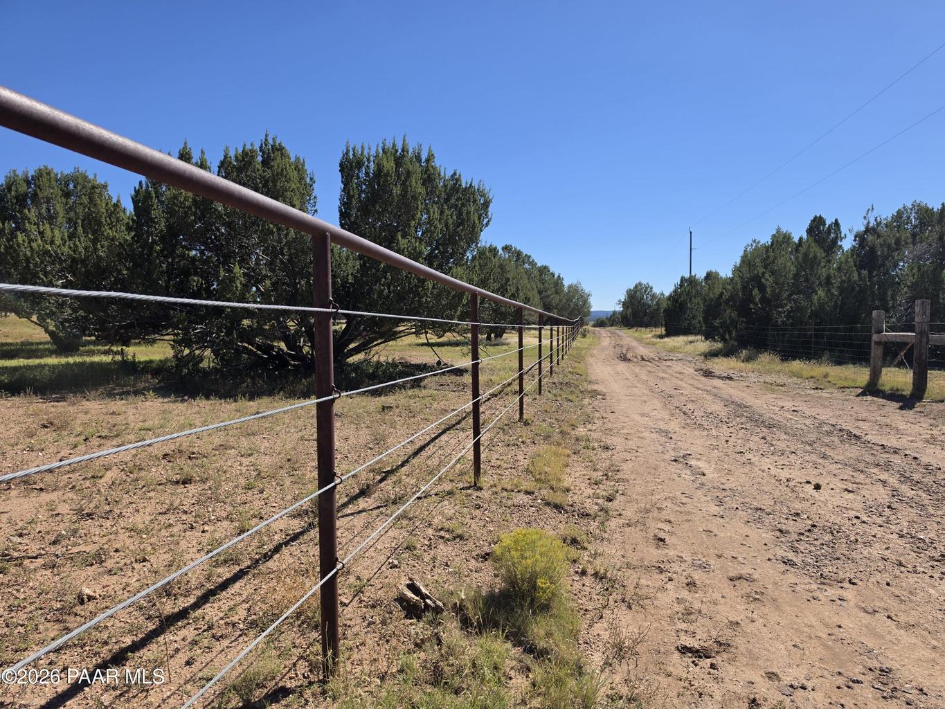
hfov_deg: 73.9
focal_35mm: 23
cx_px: 472
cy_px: 354
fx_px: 628
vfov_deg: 58.9
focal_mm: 6.5
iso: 64
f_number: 1.4
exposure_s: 1/7058
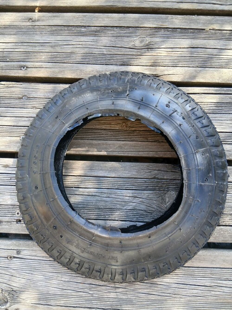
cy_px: 155
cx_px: 116
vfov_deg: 67.3
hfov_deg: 53.1
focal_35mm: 26
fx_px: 232
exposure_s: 1/100
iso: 40
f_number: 1.8
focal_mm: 3.98
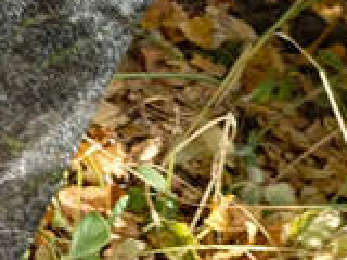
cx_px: -304
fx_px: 1253
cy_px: 236
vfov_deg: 11.8
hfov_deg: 13.8
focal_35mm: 125
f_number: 1.69
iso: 110
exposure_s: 1/147
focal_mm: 4.76
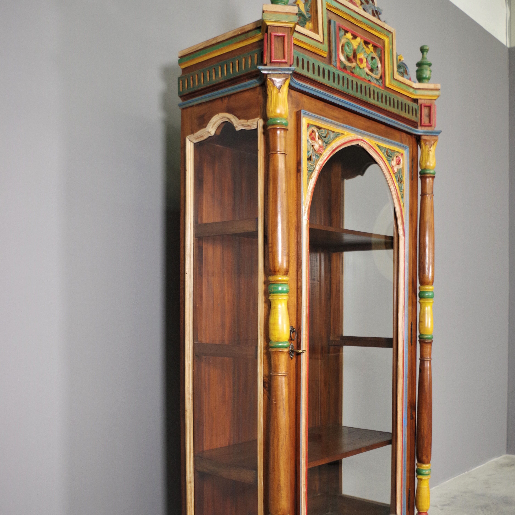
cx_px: 260
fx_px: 656
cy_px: 323
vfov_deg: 42.5
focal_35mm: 39
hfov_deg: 42.8
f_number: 4
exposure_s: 1/60
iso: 800
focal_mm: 20
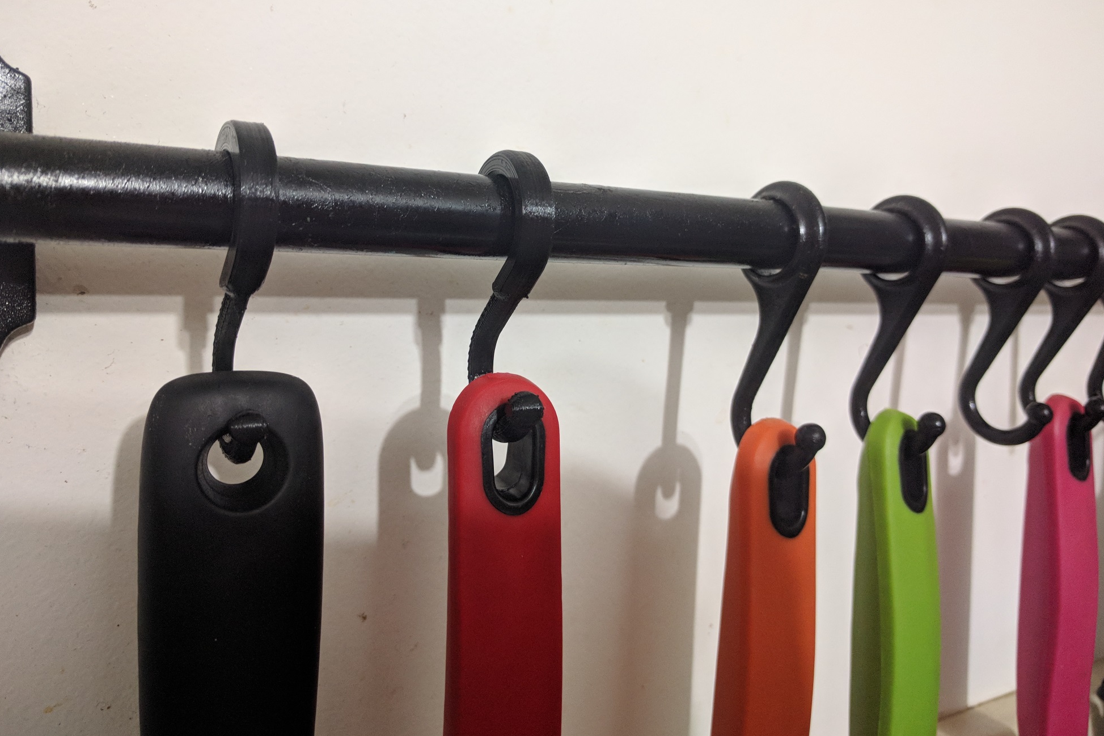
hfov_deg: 65.5
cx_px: 548
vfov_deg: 46.3
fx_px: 859
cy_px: 328
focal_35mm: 28
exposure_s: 1/45.2
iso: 656
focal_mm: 4.67
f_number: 2
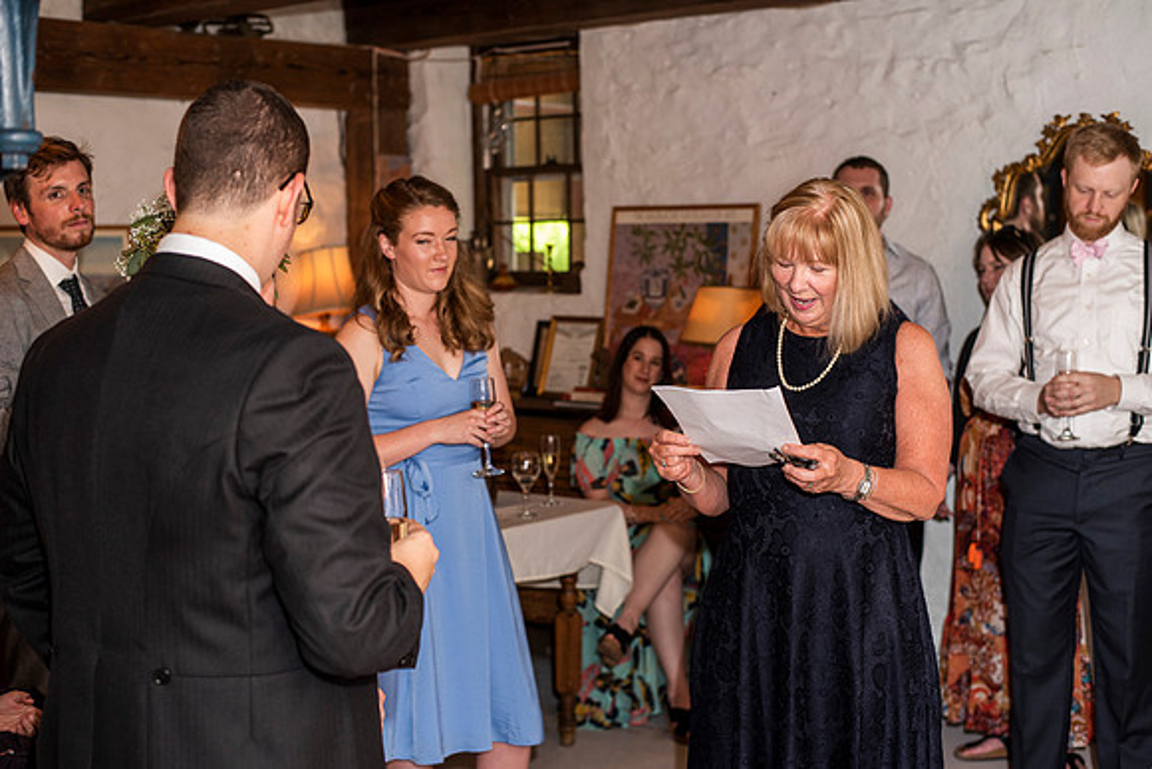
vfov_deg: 27.0
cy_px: 384
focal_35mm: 50
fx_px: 1600
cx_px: 576
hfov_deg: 39.6
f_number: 3.2
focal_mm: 50
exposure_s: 1/100
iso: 500
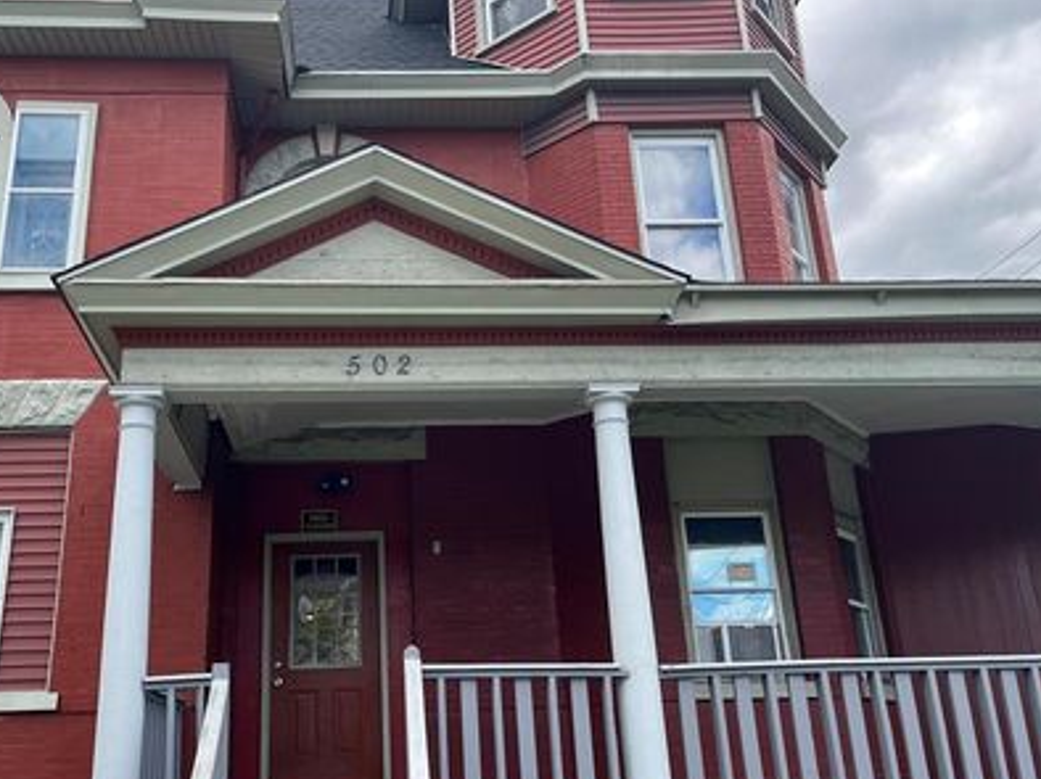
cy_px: 426
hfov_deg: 54.9
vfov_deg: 42.9
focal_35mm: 33
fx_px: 992
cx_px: 410
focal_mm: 5.1
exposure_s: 1/727
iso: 50
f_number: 1.6
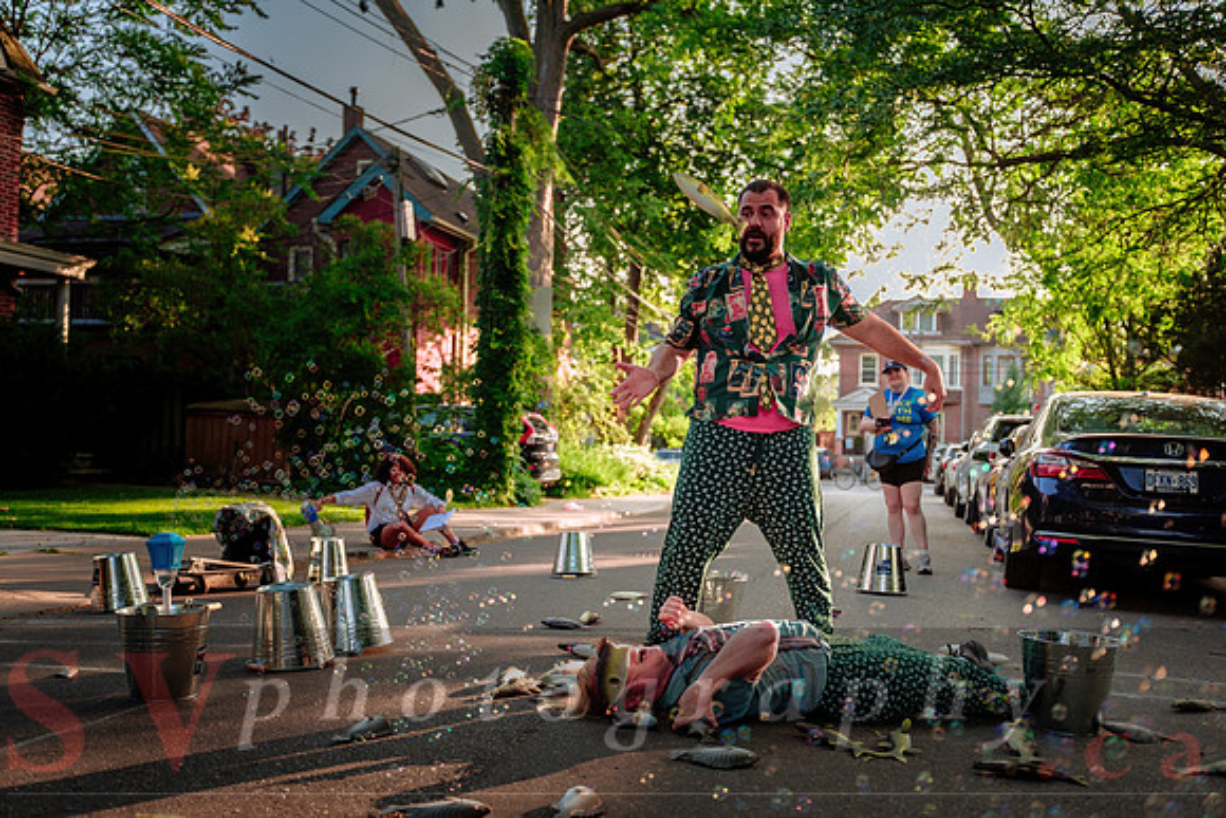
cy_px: 409
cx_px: 613
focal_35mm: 37
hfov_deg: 51.9
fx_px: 1260
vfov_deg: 36.0
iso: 500
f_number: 1.8
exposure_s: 1/1000
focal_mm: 24.4
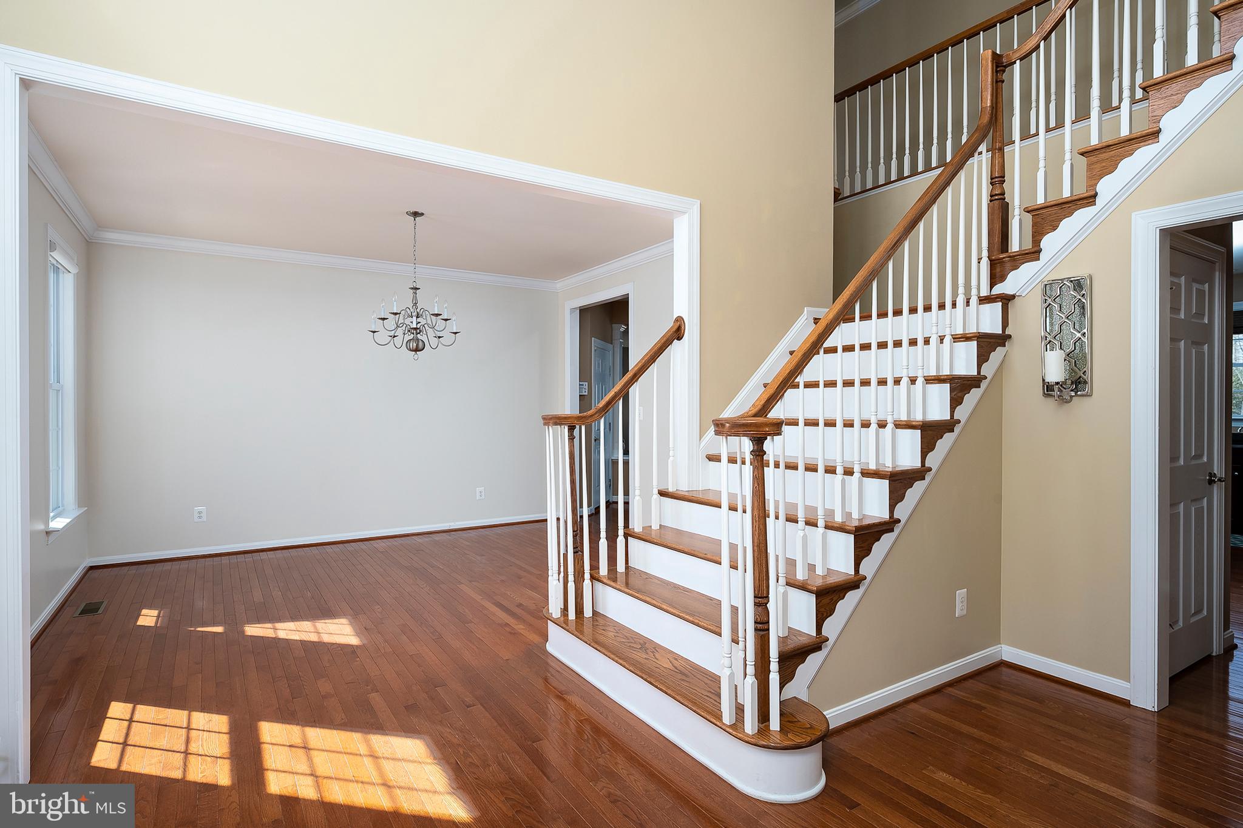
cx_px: 622
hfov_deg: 90.0
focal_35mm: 18
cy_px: 414
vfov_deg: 67.4
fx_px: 621
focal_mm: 18
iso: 320
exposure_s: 1/125
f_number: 9
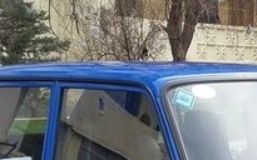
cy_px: 246
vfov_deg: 11.8
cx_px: 256
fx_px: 742
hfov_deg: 19.1
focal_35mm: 106
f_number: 2.2
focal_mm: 3.3
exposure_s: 1/313
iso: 50
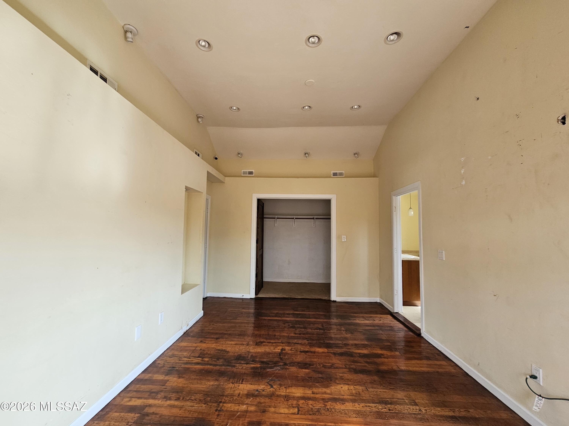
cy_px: 213
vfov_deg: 89.9
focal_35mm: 13
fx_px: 214
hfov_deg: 106.2
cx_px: 284
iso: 64
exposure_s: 1/60
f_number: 2.2
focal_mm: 2.2
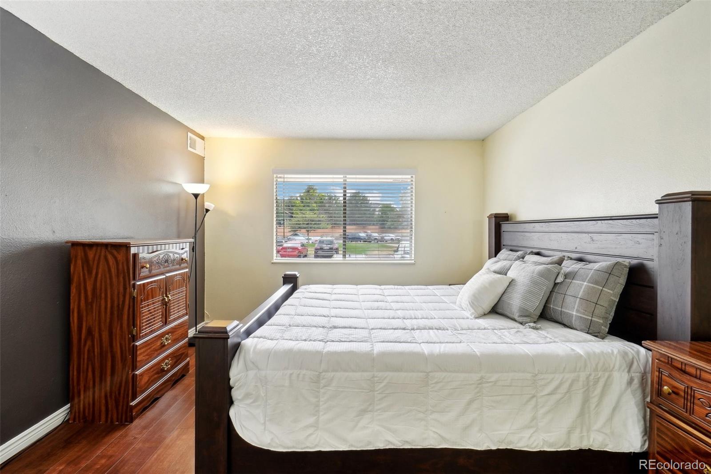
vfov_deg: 77.3
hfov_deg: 100.4
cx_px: 356
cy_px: 237
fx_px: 296
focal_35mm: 15
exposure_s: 1/10
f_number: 8
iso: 400
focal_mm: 10
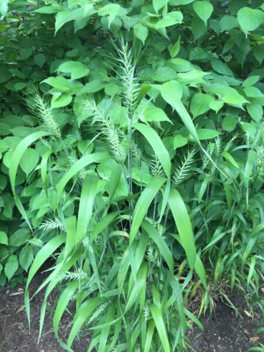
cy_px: 176
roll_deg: +0.7
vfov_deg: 61.7
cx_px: 132
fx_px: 295
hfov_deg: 48.2
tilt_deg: -34.5
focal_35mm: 29
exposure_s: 1/60
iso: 32
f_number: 2.2
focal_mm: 4.15
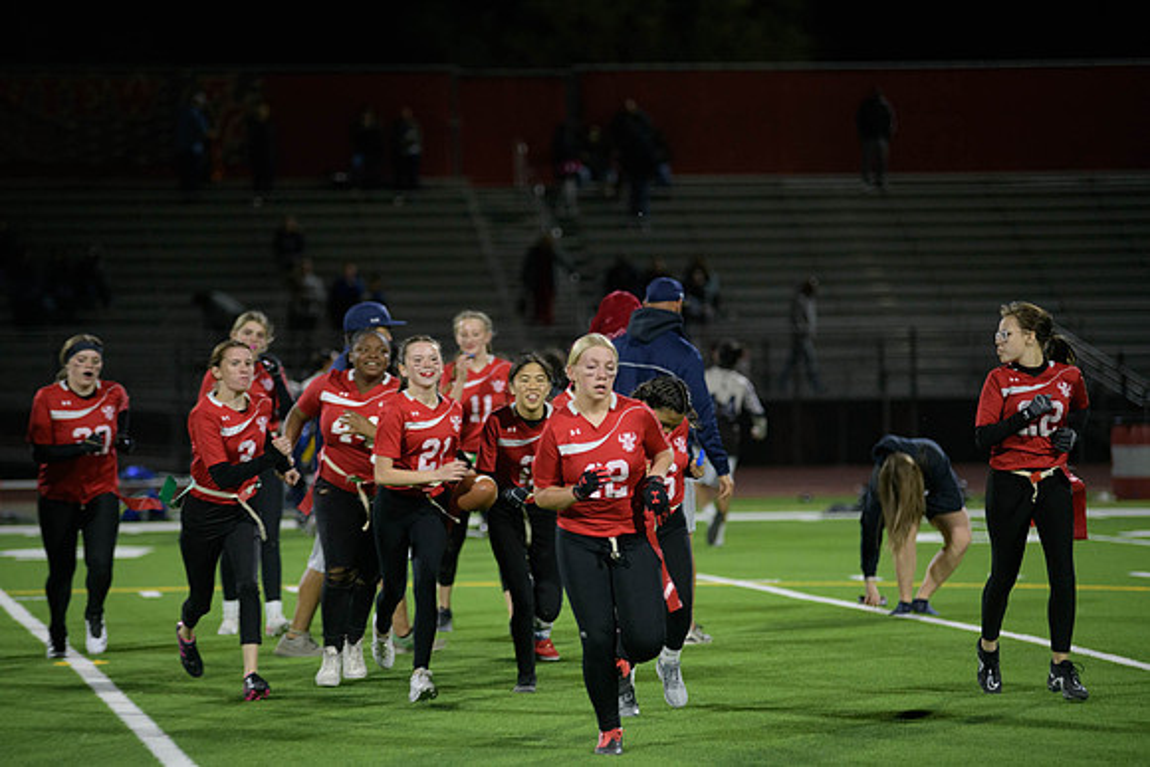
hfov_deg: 16.8
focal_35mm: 122
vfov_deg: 11.2
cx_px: 575
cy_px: 384
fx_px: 3898
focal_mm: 122
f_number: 2.8
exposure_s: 1/640
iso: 2800
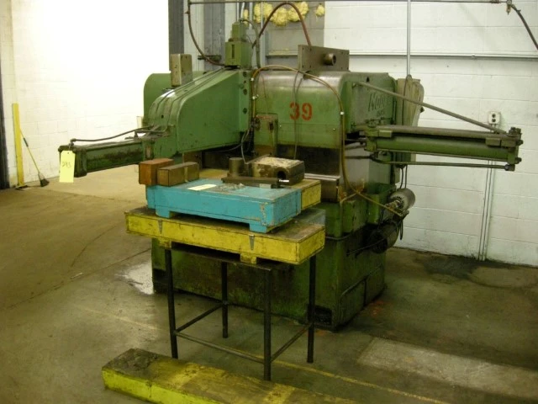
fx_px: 544
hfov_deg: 52.6
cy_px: 202
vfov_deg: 40.7
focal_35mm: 35
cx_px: 269
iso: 439
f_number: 2.7
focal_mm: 7.5
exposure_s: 1/8
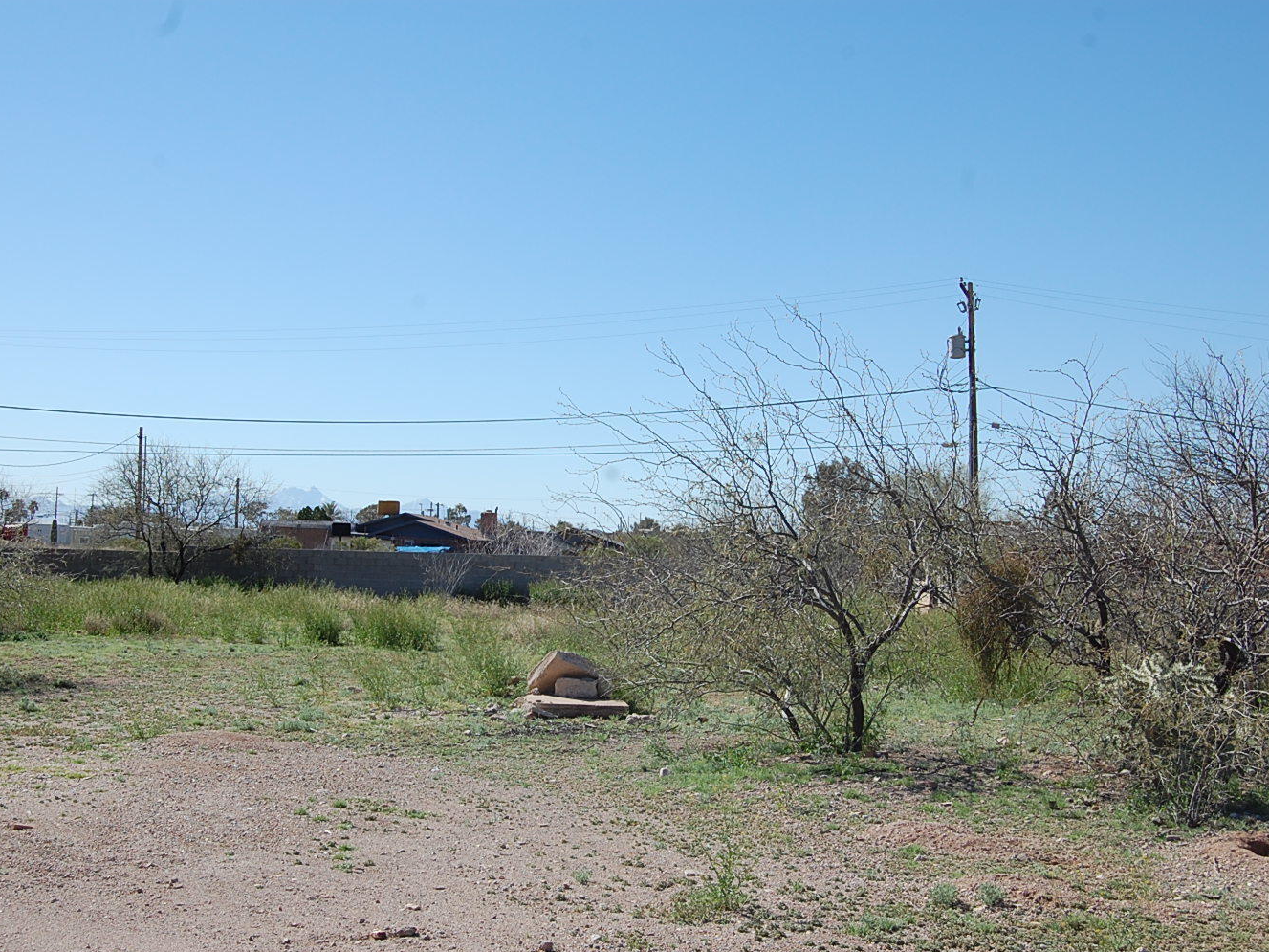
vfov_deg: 29.7
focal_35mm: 49
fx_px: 1796
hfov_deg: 38.9
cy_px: 476
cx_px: 572
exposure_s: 1/400
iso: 200
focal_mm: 30
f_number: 10
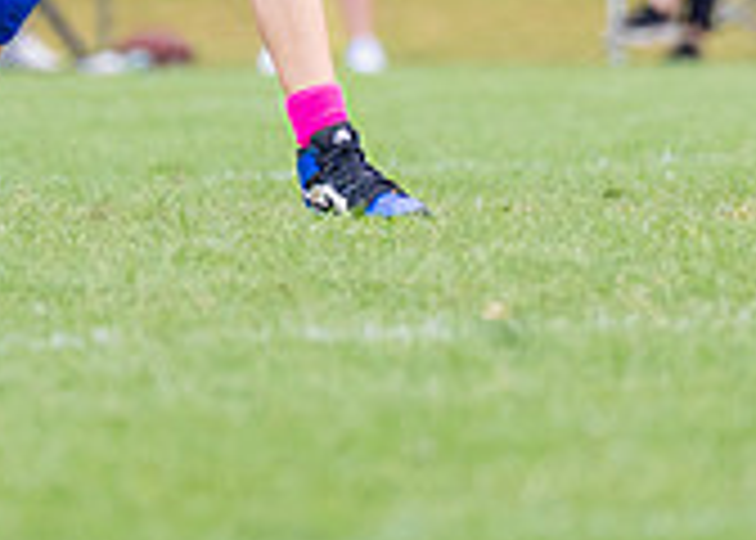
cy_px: -427
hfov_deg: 1.7
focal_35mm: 1170
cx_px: 236
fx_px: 25121
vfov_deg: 1.2
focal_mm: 200
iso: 500
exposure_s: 1/2500
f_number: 2.8
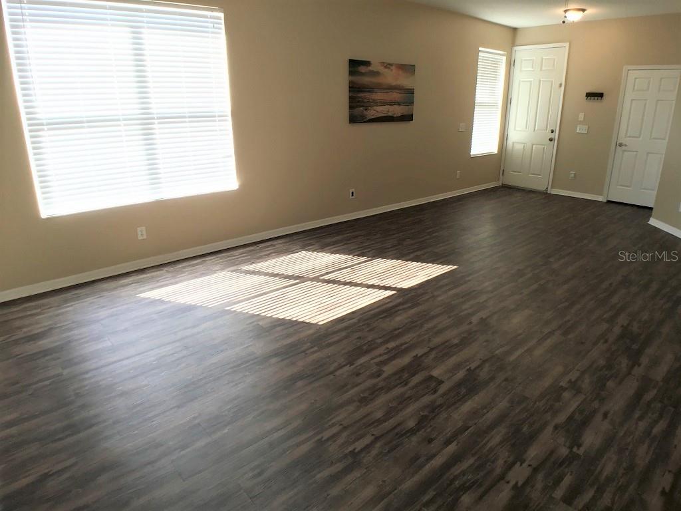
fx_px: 610
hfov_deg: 58.4
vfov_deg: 45.4
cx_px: 340
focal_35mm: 31
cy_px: 256
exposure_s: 1/30
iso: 25
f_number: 2.4
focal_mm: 3.3
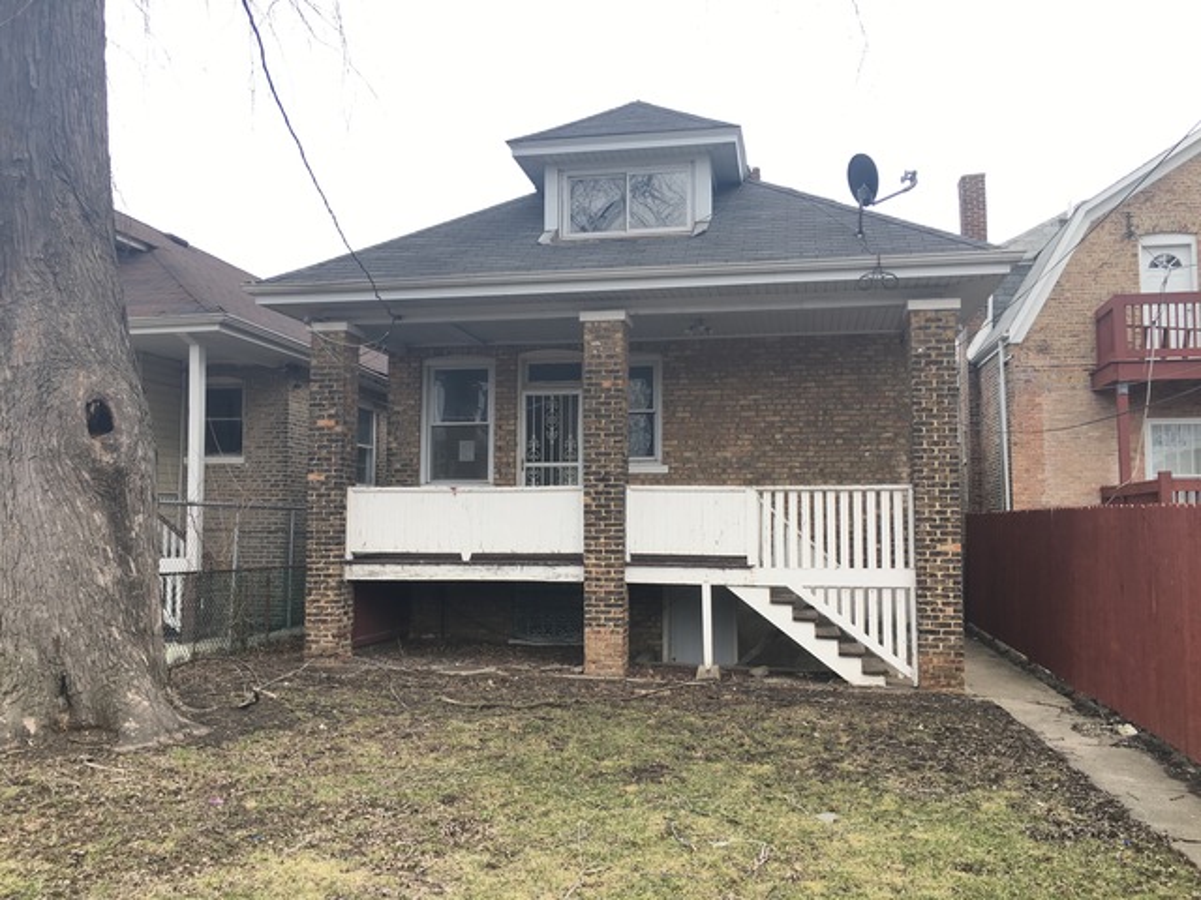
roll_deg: -0.7
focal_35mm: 29
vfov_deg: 48.2
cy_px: 450
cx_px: 600
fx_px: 1006
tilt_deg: +3.4
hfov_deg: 61.7
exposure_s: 1/285
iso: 25
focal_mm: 4.15
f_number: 2.2
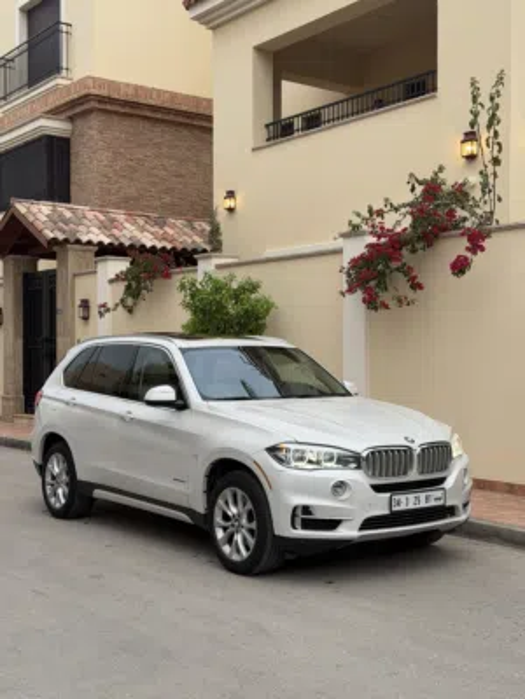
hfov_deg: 30.3
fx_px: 971
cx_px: 262
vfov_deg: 39.7
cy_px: 350
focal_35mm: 48
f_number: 1.78
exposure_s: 1/231
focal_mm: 6.76
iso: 64
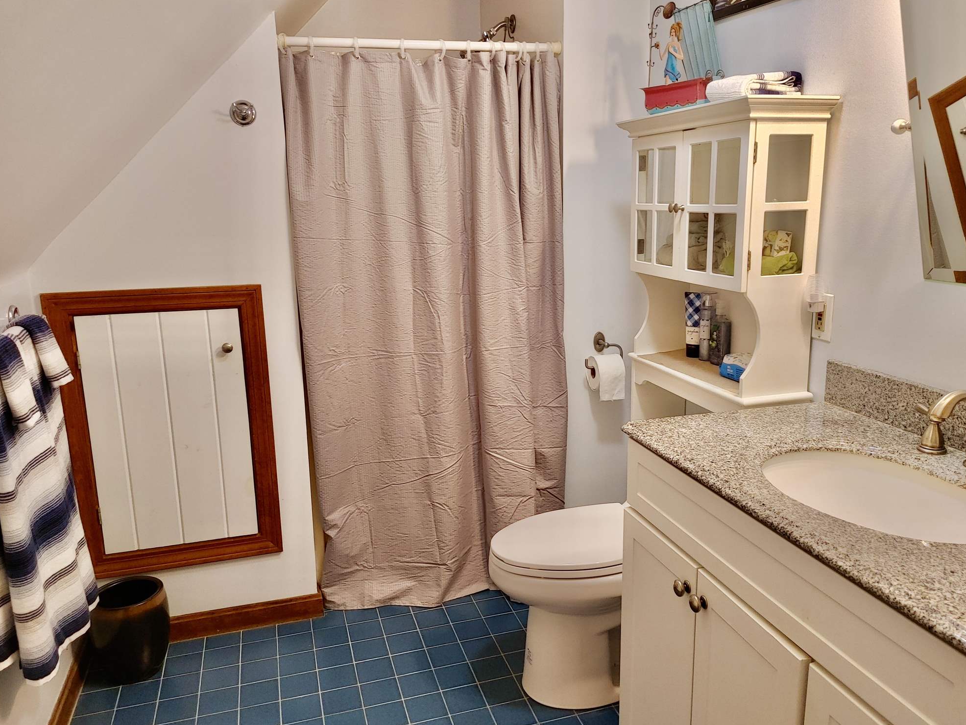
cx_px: 498
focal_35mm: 27
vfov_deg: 51.4
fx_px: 753
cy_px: 366
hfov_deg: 65.3
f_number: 1.8
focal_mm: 4.81
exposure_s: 1/60
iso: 200
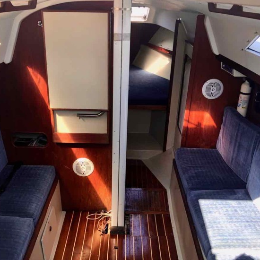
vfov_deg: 46.0
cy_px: 131
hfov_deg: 46.0
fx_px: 306
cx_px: 114
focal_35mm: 36
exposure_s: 1/120
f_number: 1.8
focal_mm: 3.99
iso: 64
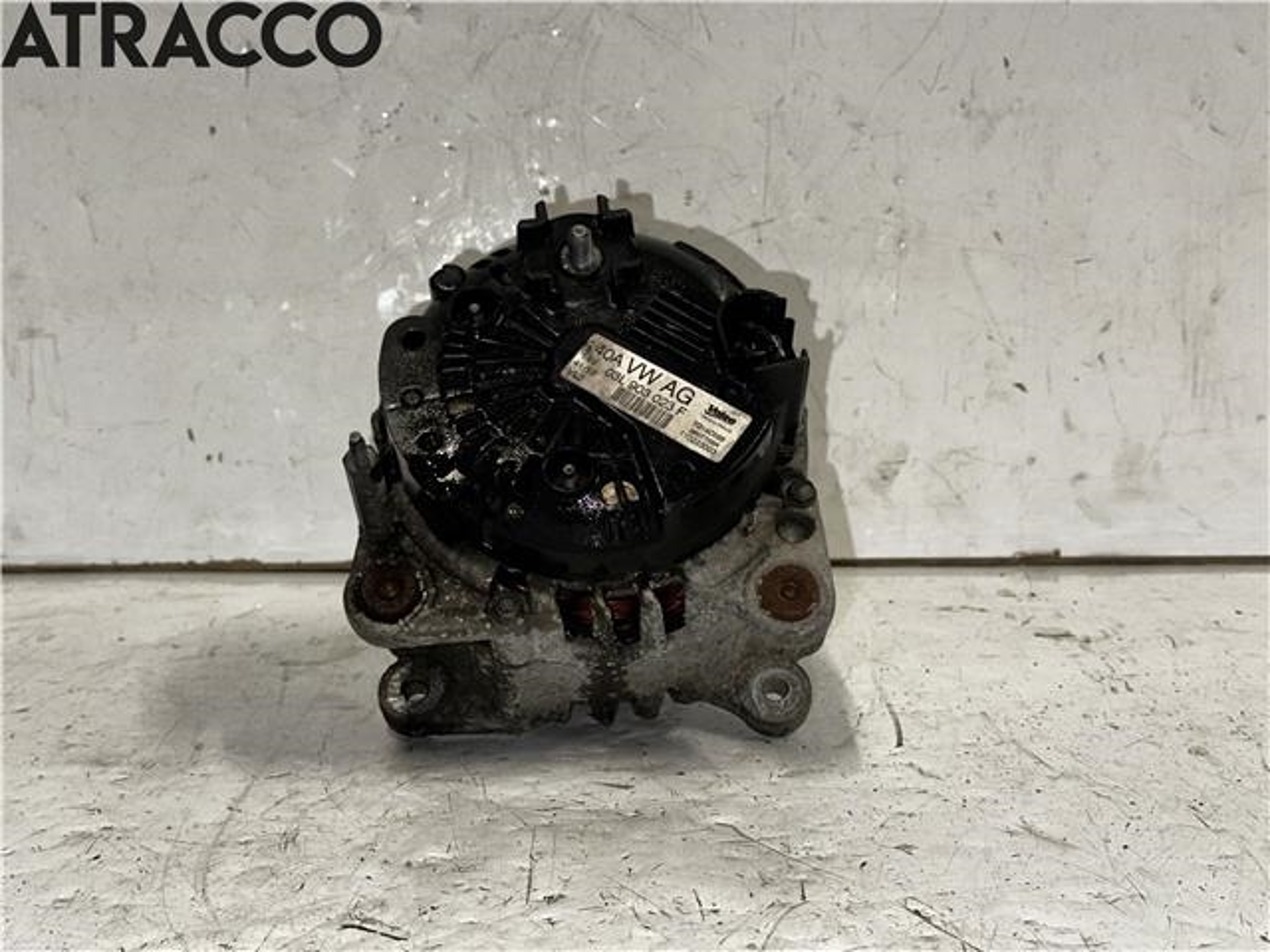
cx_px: 635
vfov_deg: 30.3
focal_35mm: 48
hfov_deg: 39.7
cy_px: 476
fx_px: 1761
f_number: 1.78
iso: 64
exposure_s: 1/45
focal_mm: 6.86
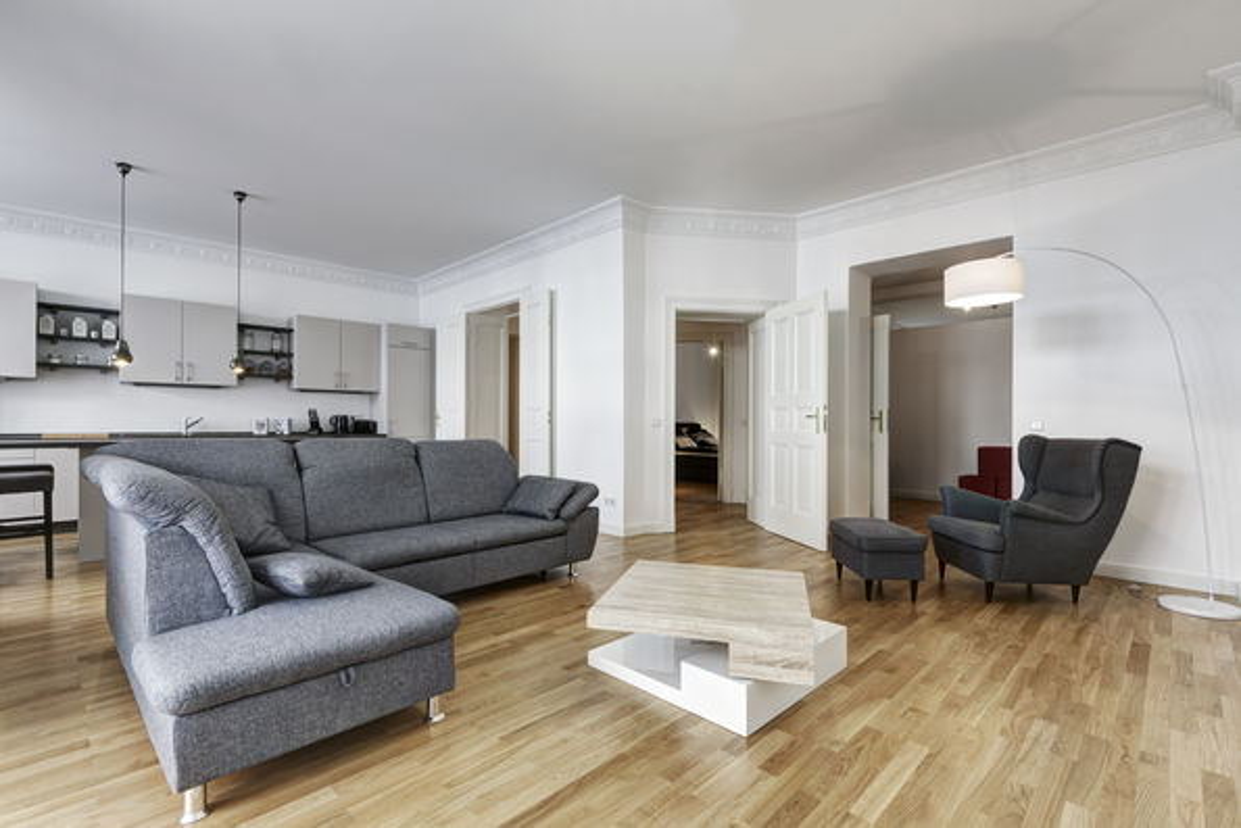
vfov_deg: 73.8
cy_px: 414
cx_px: 620
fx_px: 552
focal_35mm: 16
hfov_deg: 96.7
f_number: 14
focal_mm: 16
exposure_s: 1/2
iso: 125
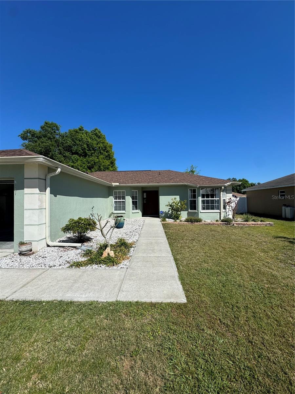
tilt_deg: +0.8
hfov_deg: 85.7
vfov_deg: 102.1
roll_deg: +1.0
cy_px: 197
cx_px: 148
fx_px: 159
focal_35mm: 14
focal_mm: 2.22
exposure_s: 1/3106
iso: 50
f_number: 2.2
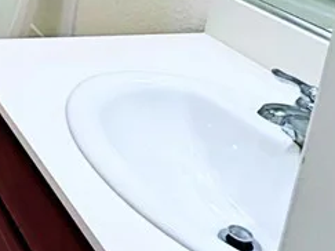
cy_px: -76
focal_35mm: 59
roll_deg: +1.8
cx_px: -197
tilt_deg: -13.3
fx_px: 571
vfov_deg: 22.2
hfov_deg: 23.9
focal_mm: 2.22
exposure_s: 1/120
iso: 200
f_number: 2.2
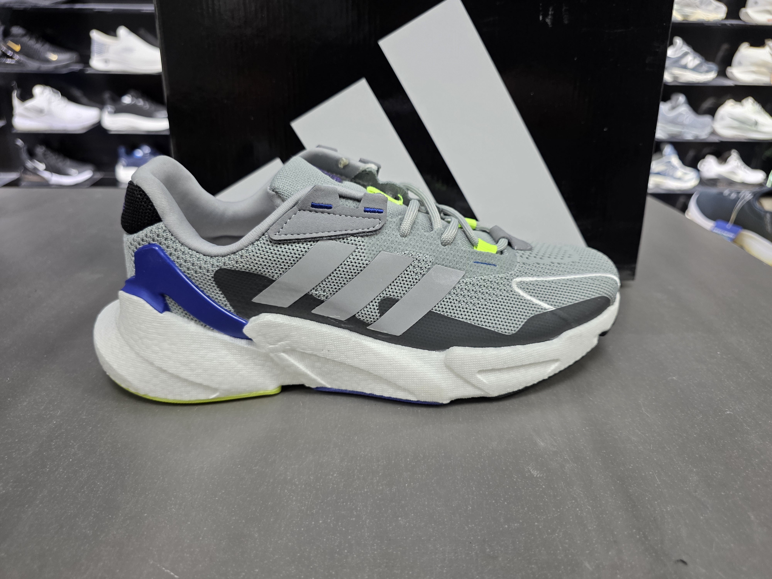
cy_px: 290
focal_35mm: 23
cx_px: 386
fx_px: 513
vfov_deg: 58.9
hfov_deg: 73.9
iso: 160
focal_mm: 6.3
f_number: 1.7
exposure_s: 1/100
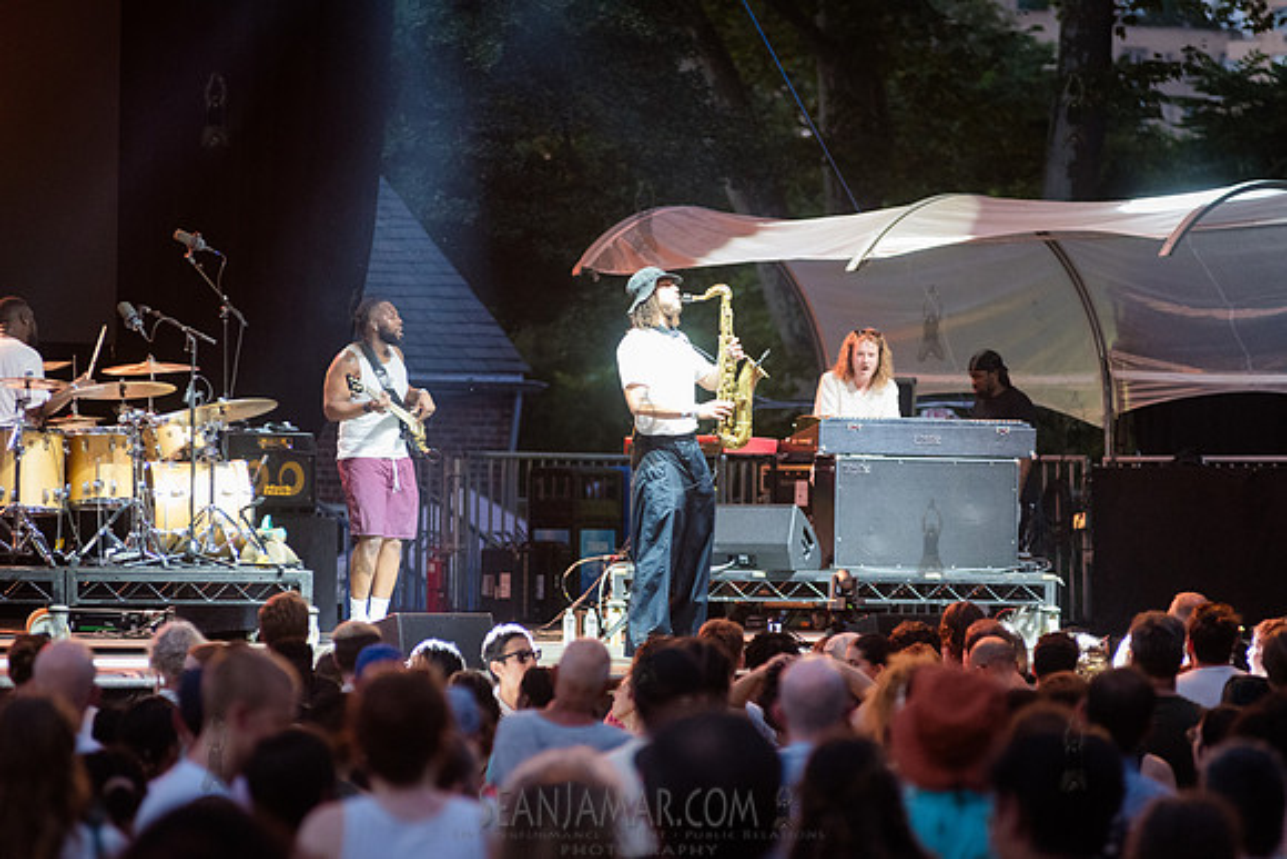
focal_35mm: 200
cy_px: 430
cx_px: 644
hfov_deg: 10.3
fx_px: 7151
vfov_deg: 6.9
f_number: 4
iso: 4000
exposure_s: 1/200
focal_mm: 200
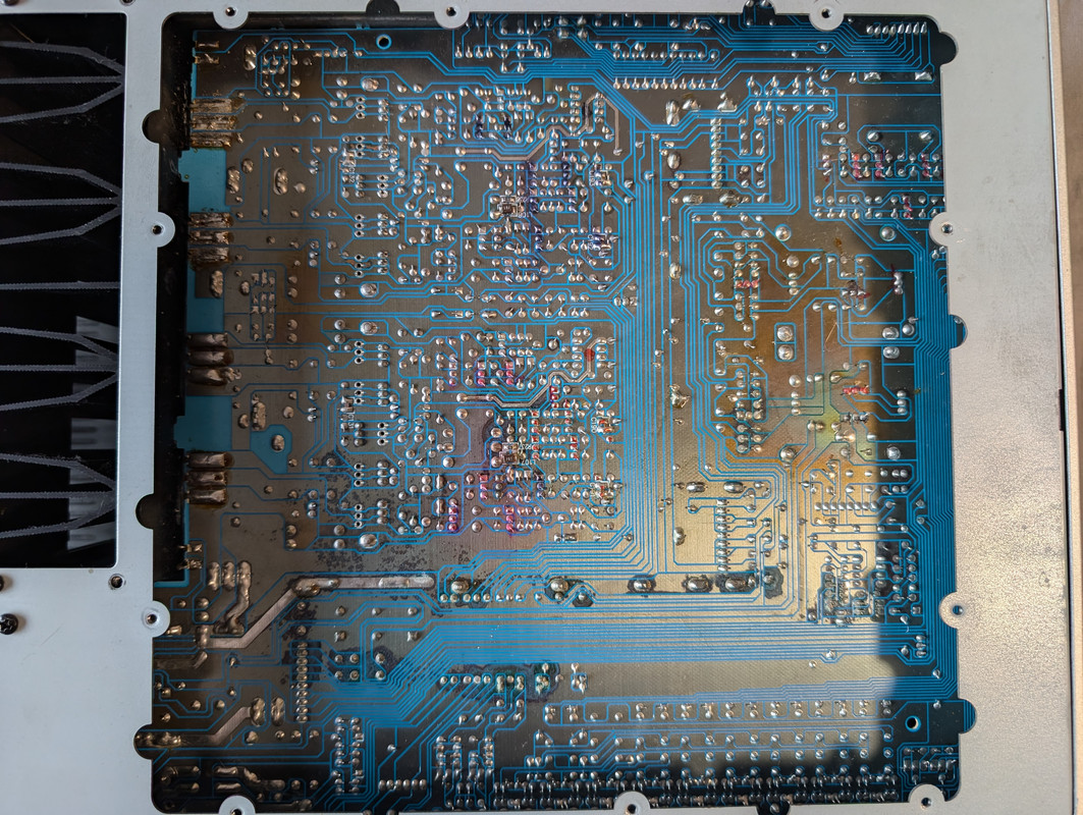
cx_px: 542
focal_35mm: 24
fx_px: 752
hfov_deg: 71.5
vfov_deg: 56.9
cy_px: 408
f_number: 1.68
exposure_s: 1/40.8
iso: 149
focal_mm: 6.9
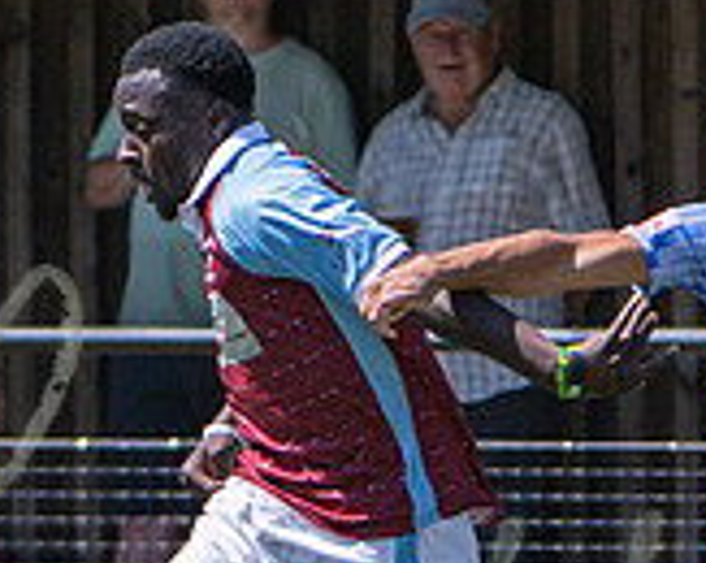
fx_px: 46874
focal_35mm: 2246
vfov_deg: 0.7
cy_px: 680
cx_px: -259
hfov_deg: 0.9
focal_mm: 260
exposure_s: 1/2500
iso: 400
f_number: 4
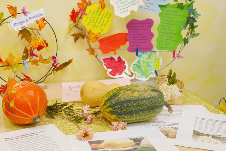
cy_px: 71
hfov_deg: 35.6
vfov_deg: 24.2
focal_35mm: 56
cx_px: 102
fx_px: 352
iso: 3200
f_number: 5.6
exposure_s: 1/125
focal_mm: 50
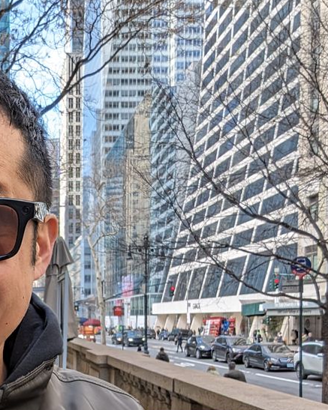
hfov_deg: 29.9
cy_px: 358
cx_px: 23
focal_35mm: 48
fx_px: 583
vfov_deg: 36.7
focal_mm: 2.74
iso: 47
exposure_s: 1/309
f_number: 2.2
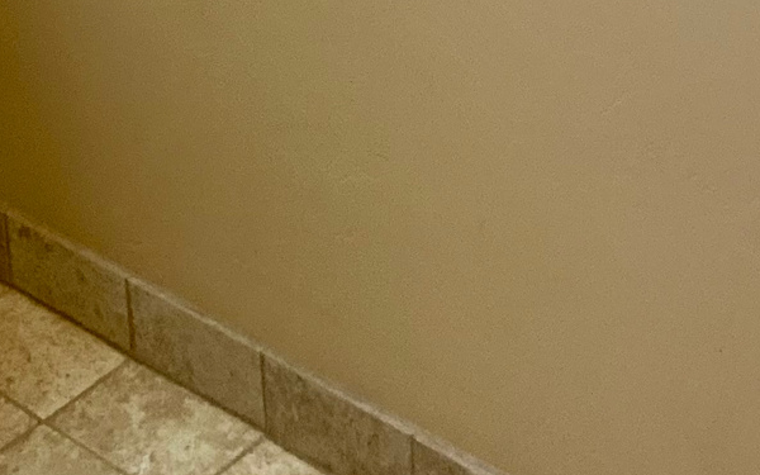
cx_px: 328
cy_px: -469
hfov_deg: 19.8
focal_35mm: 105
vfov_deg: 11.3
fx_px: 2175
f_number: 1.8
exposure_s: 1/60
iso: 100
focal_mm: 3
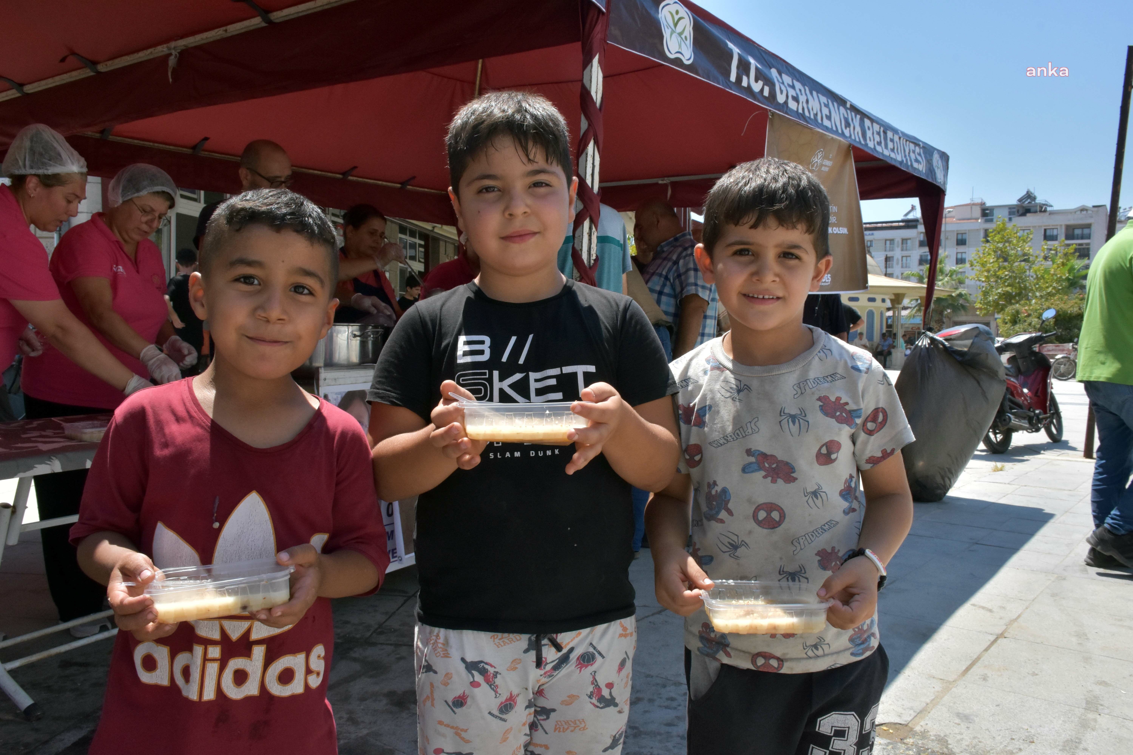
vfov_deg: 43.6
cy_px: 378
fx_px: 944
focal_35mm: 30
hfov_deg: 61.9
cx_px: 566
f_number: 14
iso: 1000
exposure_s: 1/800
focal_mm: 20
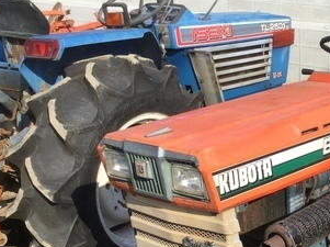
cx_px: 317
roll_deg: -1.0
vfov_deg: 21.8
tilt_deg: -24.1
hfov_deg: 28.0
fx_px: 628
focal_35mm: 66
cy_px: 216
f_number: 2.4
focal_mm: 3.3
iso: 25
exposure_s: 1/1045
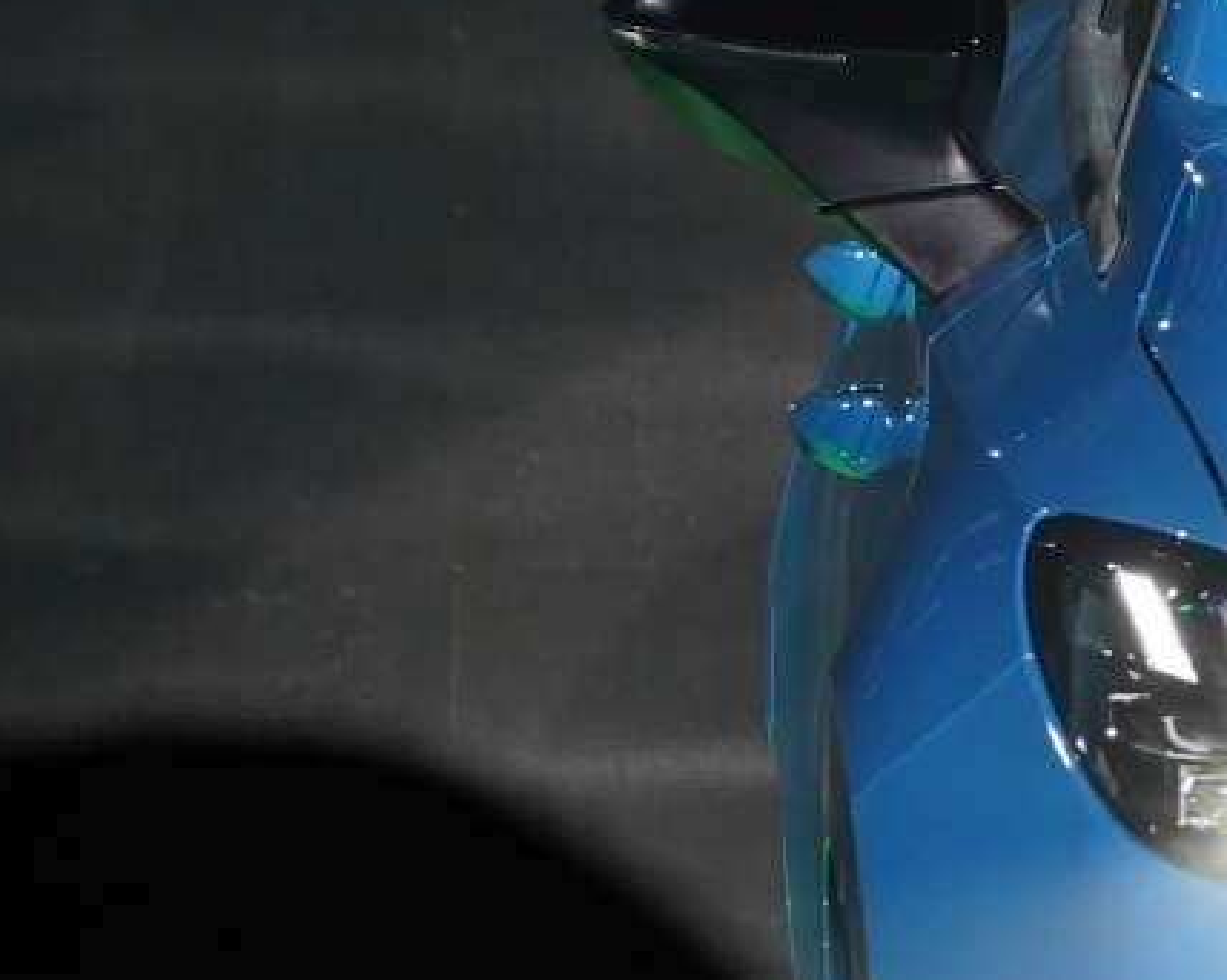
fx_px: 26171
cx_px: 3108
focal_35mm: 721
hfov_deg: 2.7
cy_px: 562
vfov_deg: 2.1
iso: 1000
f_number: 8
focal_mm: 137
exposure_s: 1/200
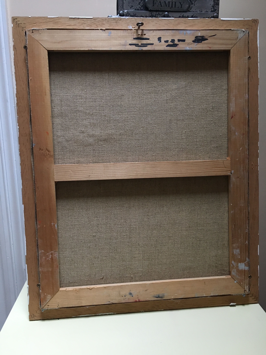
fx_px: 297
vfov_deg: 61.7
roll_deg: +0.7
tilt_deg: -11.5
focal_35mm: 29
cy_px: 178
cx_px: 133
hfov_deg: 48.2
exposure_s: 1/20
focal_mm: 4.15
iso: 200
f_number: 2.2
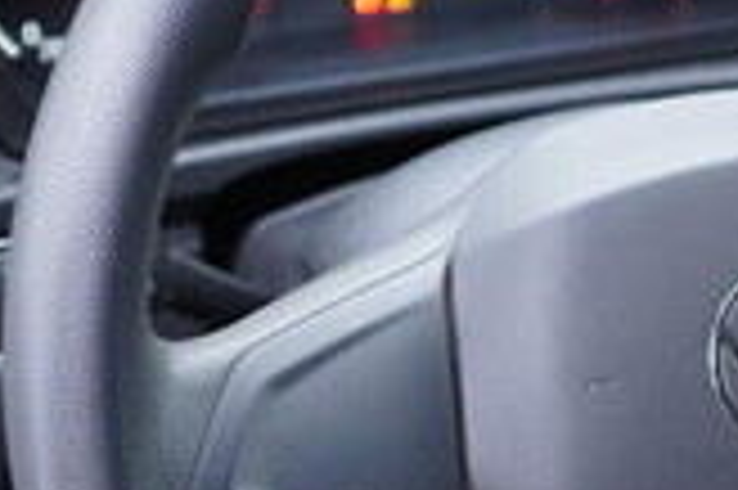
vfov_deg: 11.3
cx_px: 855
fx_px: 2478
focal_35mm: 121
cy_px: 299
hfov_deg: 16.3
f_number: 2.8
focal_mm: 24
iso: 400
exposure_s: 1/40
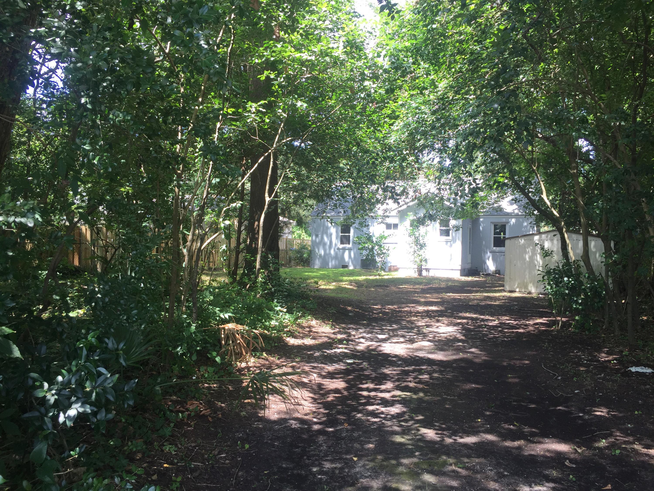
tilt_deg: +1.1
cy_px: 246
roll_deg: -2.3
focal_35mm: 29
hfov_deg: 61.7
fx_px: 548
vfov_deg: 48.2
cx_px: 327
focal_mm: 4.15
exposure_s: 1/128
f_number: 2.2
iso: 32
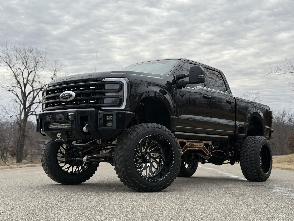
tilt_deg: +7.3
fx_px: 408
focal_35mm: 48
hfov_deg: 39.7
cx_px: 147
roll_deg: +0.0
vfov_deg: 30.3
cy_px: 110
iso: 64
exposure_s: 1/3378
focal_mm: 6.76
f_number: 1.78
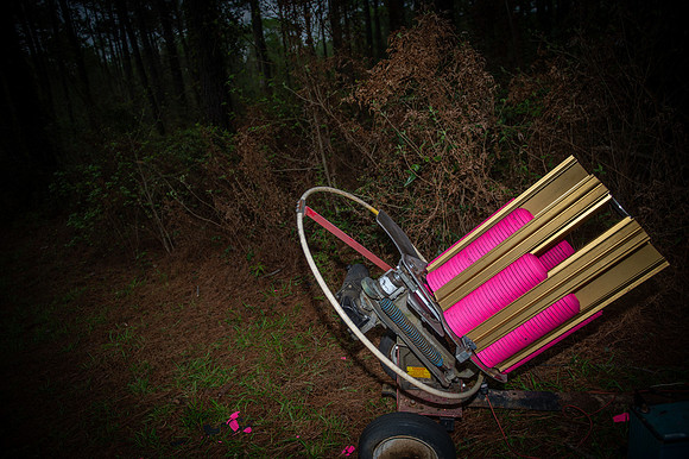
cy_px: 230
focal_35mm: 24
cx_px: 344
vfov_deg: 53.1
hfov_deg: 73.8
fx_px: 459
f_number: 2.8
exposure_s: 1/1000
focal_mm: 24
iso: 100
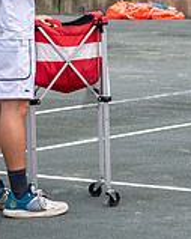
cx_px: 266
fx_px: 2023
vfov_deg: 6.8
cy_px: 26
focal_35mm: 286
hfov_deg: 5.4
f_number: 6.3
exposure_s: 1/400
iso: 250
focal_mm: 62
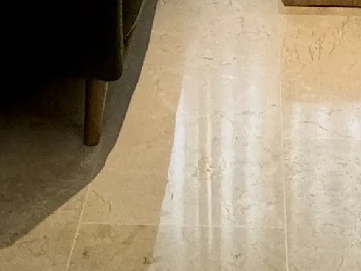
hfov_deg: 20.6
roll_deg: -0.2
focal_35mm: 95
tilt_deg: +3.9
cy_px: -509
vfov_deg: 11.0
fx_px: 991
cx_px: 230
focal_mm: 2.22
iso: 125
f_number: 2.2
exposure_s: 1/120
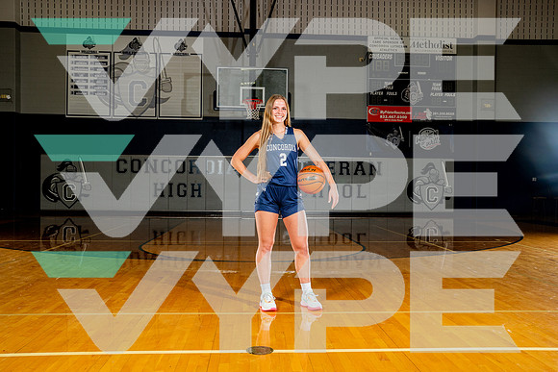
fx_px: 527
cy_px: 186
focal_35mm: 34
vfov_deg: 38.9
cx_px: 279
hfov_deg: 55.8
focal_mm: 34
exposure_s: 1/250
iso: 800
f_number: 8
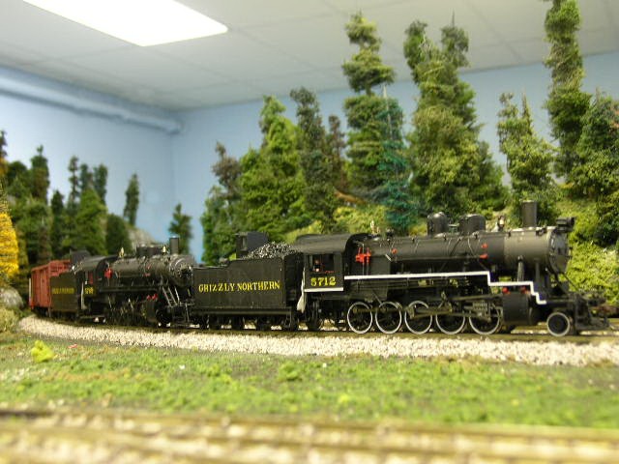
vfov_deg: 28.0
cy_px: 232
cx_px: 310
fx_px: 930
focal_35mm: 52
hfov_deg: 36.8
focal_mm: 8.7
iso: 56
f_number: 3
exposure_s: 1/4.1
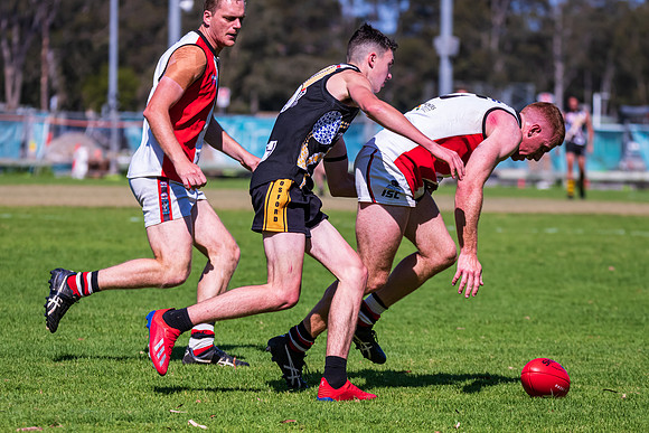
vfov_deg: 5.5
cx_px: 305
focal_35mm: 249
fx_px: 4485
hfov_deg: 8.3
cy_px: 251
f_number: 6.3
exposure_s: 1/5000
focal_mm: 210
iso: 800
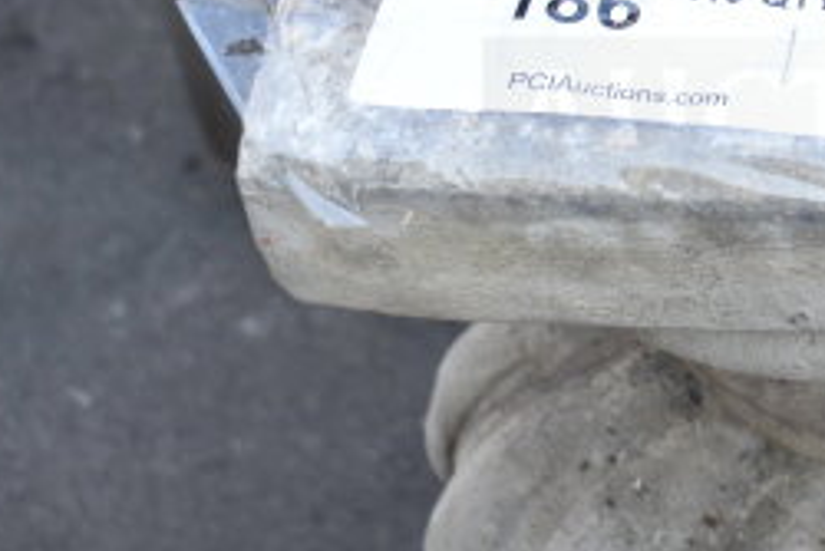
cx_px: 851
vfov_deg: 12.2
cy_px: -68
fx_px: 2522
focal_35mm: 110
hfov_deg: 18.1
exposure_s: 1/100
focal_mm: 30
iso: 200
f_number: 4.5
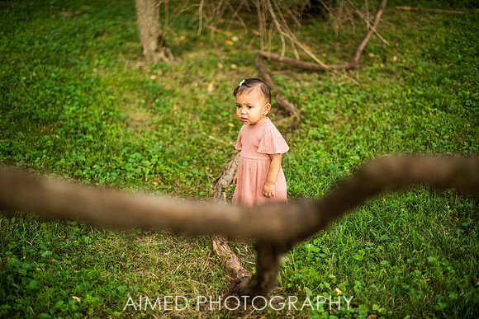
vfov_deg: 27.0
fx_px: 665
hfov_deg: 39.6
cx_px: 240
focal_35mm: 50
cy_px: 160
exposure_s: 1/1000
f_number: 1.8
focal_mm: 50
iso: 1000
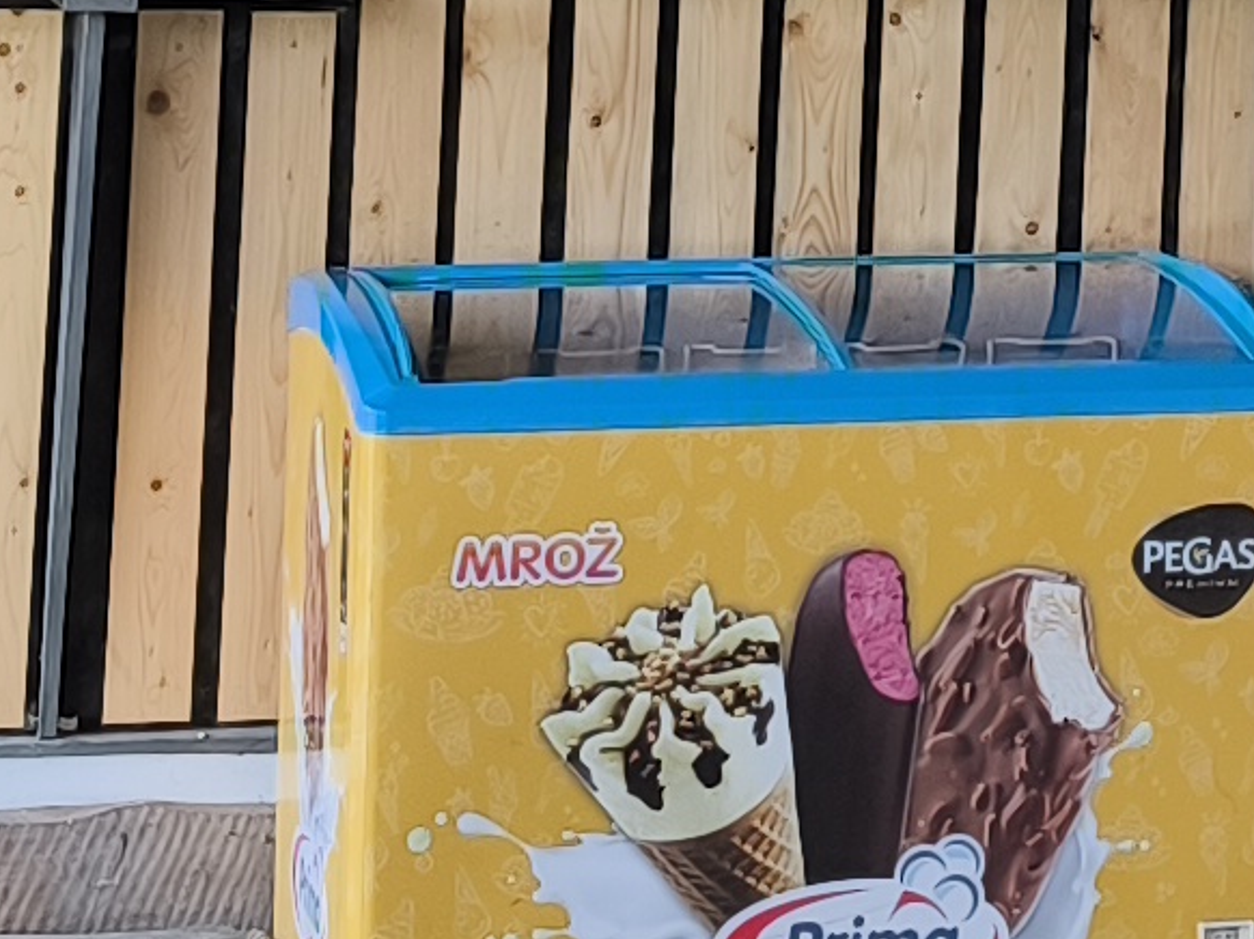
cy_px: -670
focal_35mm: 162
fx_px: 5866
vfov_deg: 8.8
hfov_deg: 11.9
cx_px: 1489
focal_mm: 6.57
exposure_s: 1/295
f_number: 1.6
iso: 80
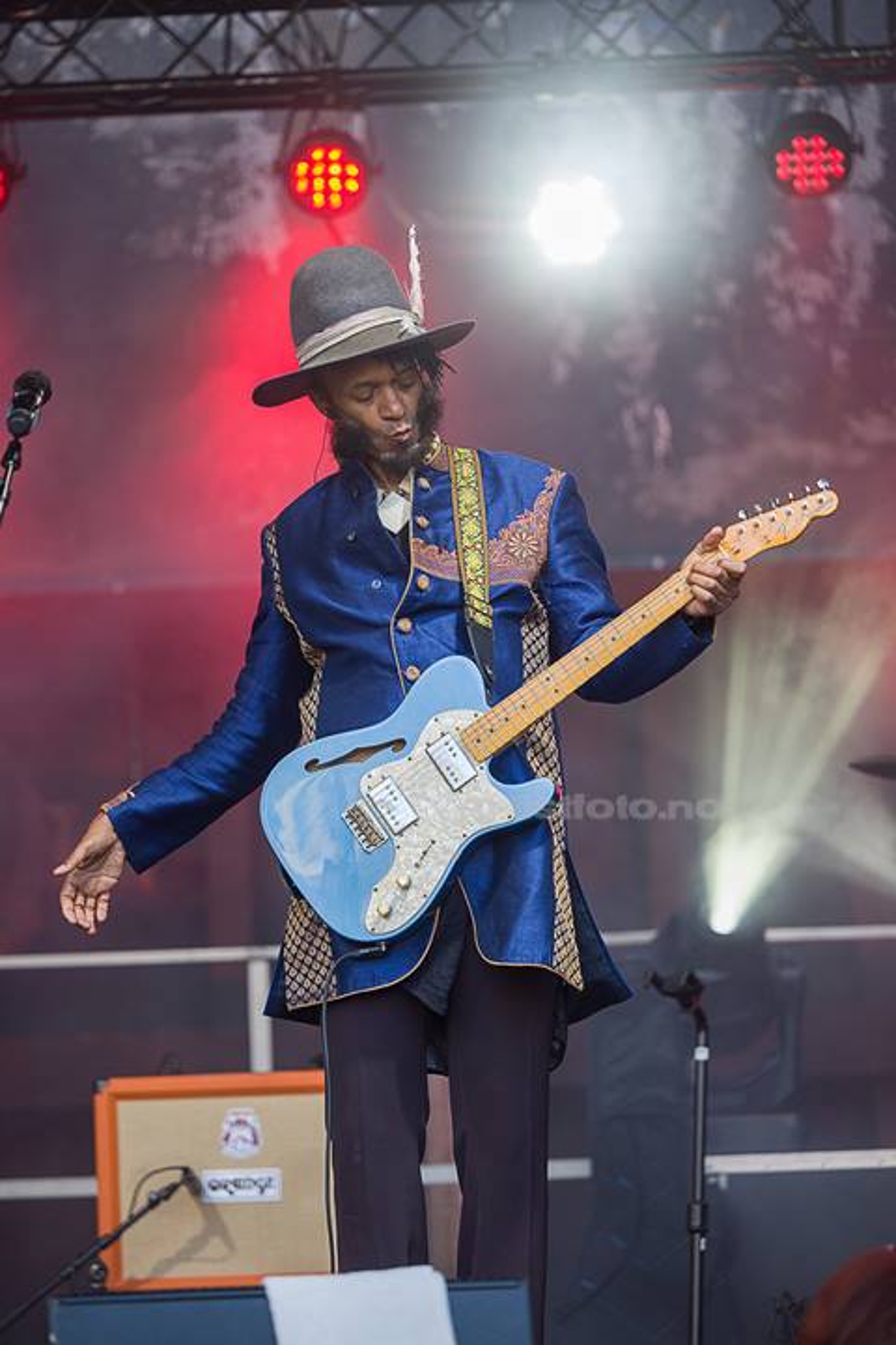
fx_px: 4853
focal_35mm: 130
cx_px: 448
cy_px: 672
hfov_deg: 10.5
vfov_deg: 15.8
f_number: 2.8
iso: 800
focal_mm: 130
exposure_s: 1/1000
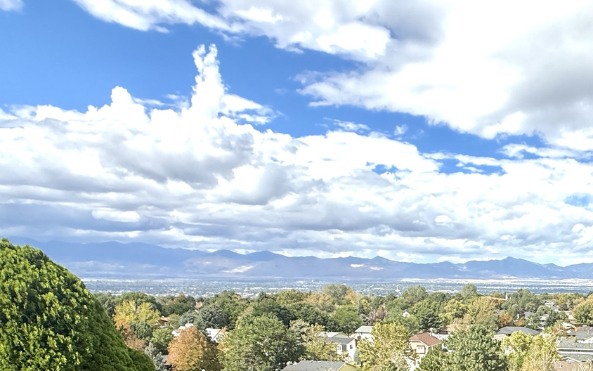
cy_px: 423
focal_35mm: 36
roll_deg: -1.2
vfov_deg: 30.9
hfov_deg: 46.9
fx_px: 582
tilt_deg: -14.0
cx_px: 565
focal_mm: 2.22
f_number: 2.2
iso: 50
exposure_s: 1/1901
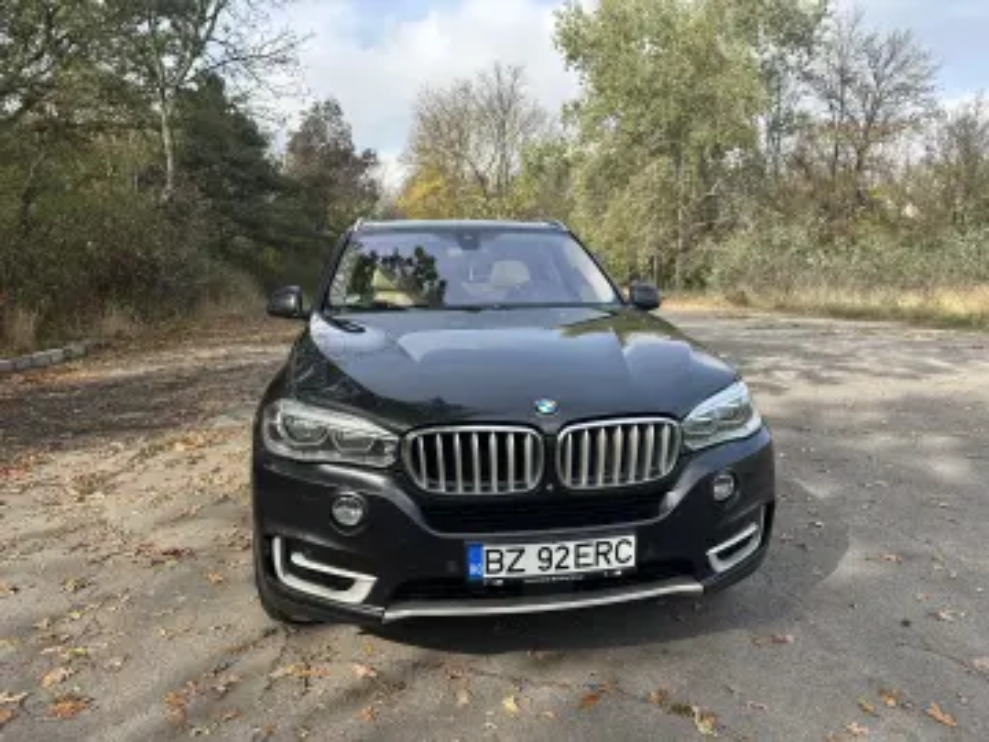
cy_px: 371
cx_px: 494
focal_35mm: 24
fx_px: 686
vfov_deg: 56.8
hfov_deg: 71.6
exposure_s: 1/1473
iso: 80
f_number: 1.78
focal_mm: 6.86
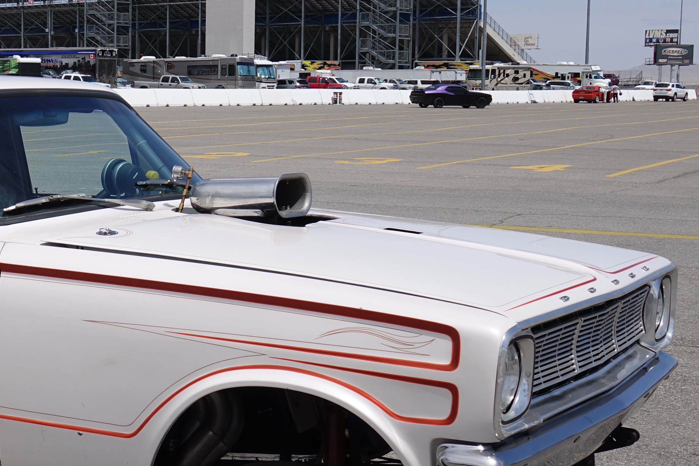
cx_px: 24
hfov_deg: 24.6
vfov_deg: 17.3
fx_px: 1534
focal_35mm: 79
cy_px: 294
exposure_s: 1/800
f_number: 5.6
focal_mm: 13.94
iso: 100
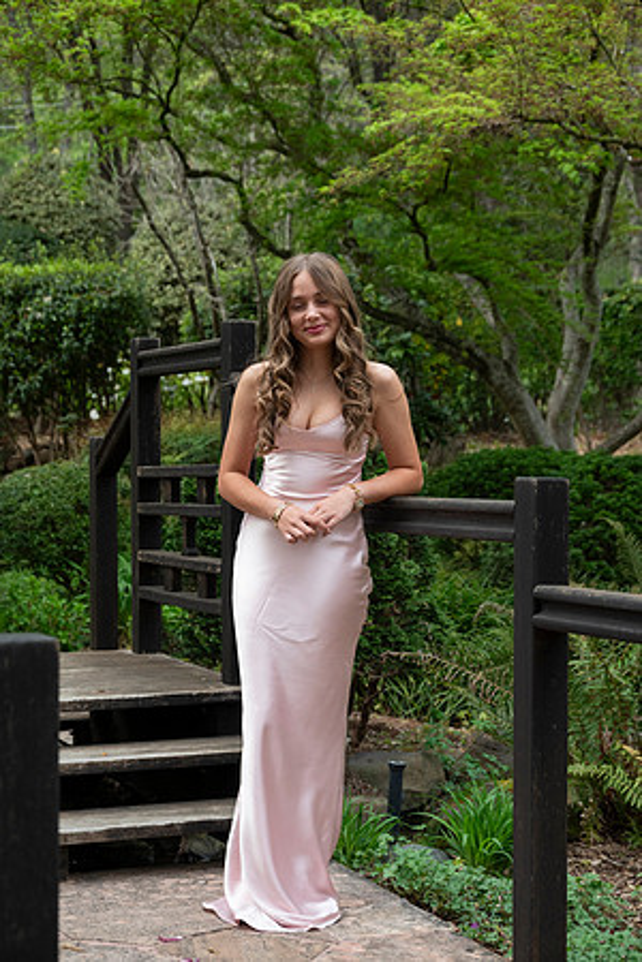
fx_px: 1765
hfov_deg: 20.6
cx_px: 321
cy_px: 481
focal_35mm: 66
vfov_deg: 30.5
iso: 1250
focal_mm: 66
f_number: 6
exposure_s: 1/800
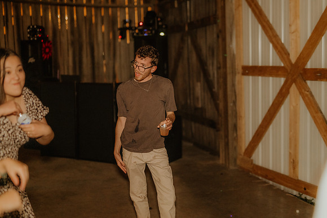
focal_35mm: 50
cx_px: 164
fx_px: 454
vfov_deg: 27.0
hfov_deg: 39.6
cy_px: 109
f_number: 1.4
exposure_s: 1/400
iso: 3200
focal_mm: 50
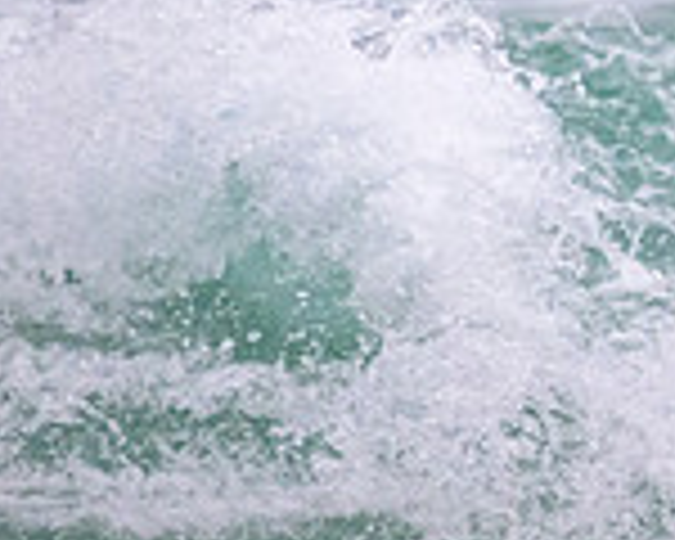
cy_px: 169
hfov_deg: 0.7
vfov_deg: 0.5
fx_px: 57855
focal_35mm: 2896
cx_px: 1192
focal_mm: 800
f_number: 11
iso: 9000
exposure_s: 1/1250
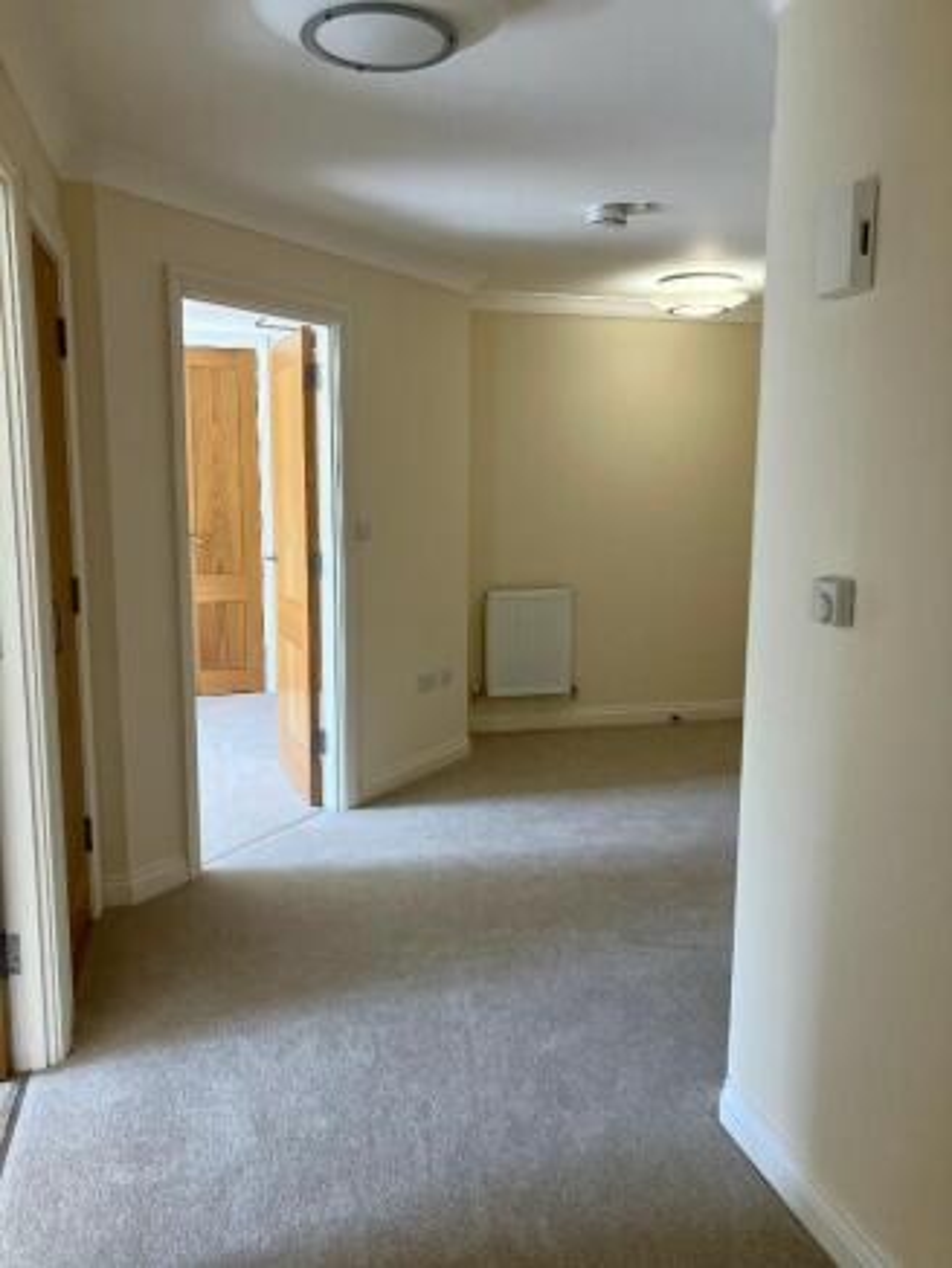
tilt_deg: -8.9
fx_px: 1026
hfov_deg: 49.8
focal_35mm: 28
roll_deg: -0.6
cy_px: 634
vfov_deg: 63.4
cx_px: 476
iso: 64
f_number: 1.8
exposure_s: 1/121
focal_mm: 3.99
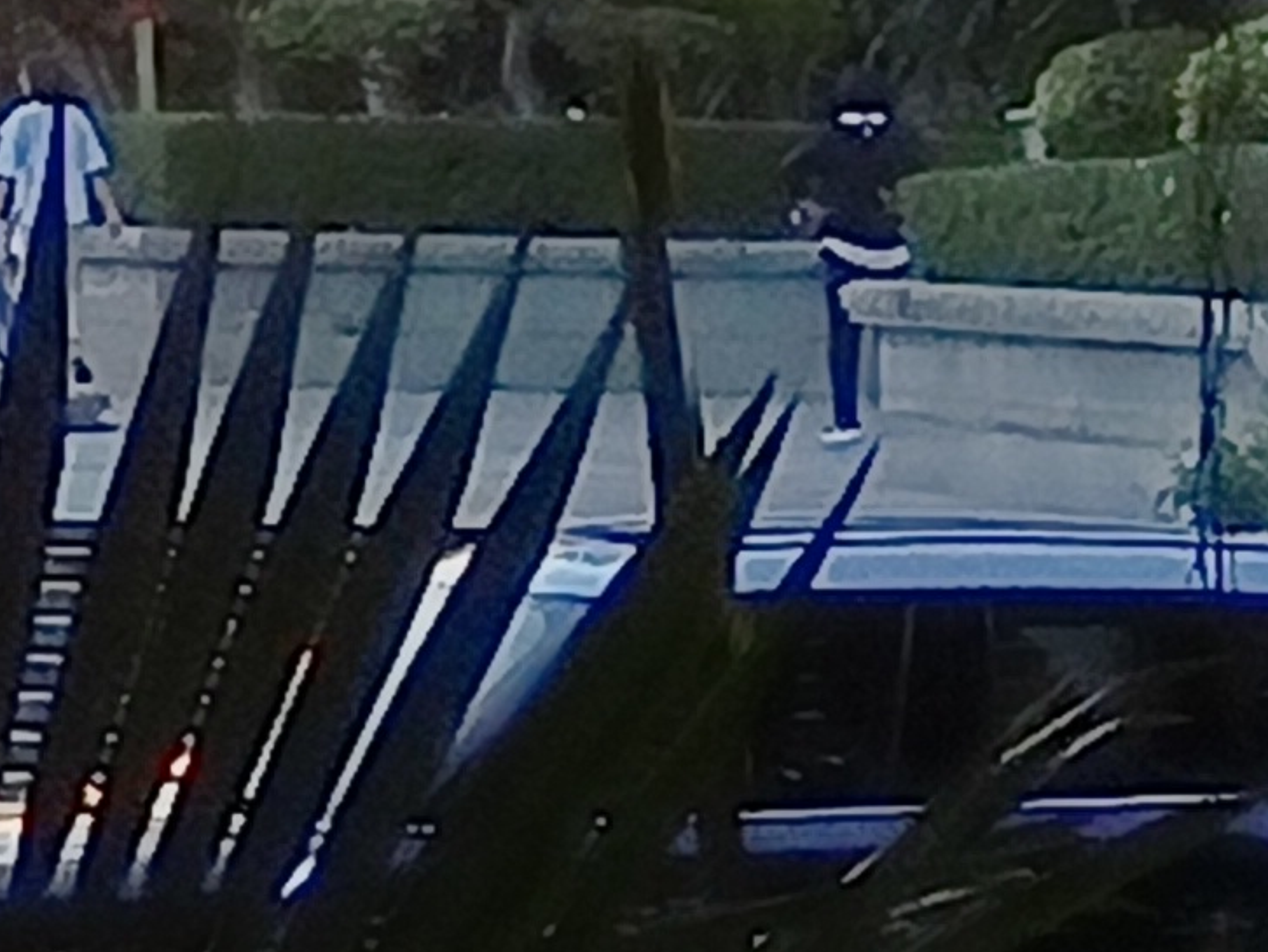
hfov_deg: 6.0
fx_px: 11506
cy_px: -1392
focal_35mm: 314
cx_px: -1860
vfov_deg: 4.6
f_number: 1.8
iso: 100
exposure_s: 1/349
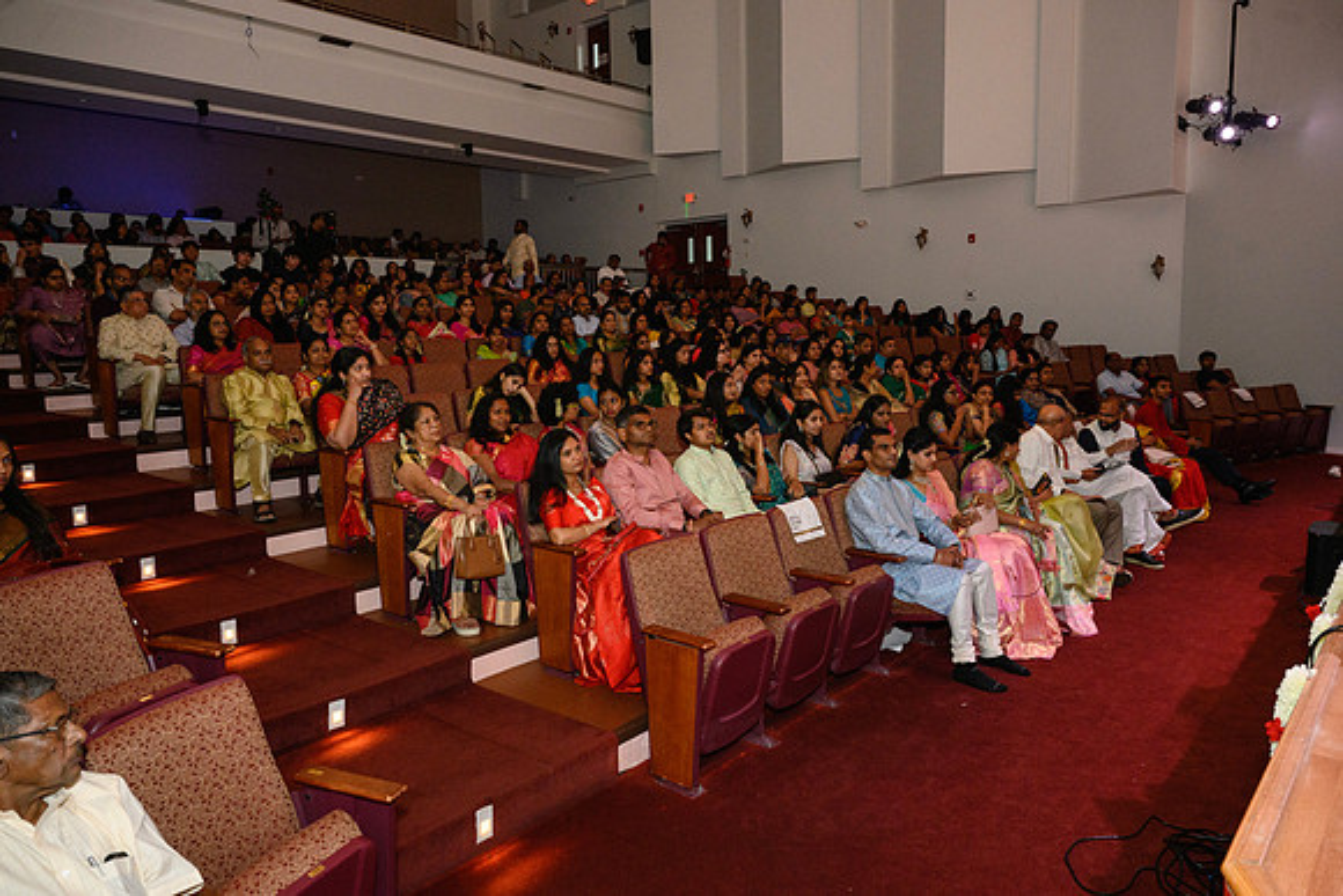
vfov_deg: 50.4
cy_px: 448
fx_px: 951
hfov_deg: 70.4
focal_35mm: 26
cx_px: 672
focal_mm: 25.5
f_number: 5.6
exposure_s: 1/100
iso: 1600
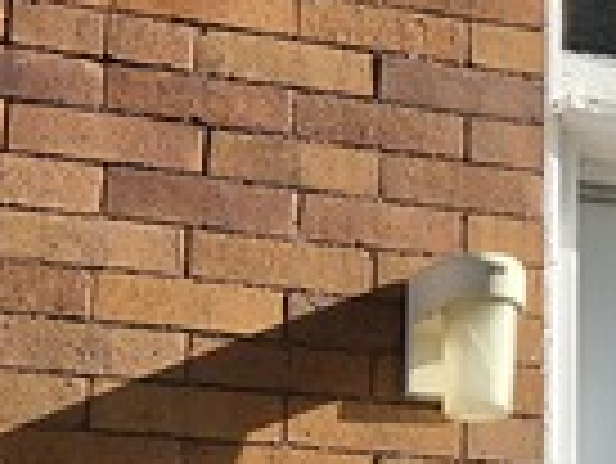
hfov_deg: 10.6
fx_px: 2992
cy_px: 212
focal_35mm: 168
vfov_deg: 8.8
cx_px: 1299
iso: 80
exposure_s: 1/3531
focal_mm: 5.4
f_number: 1.8
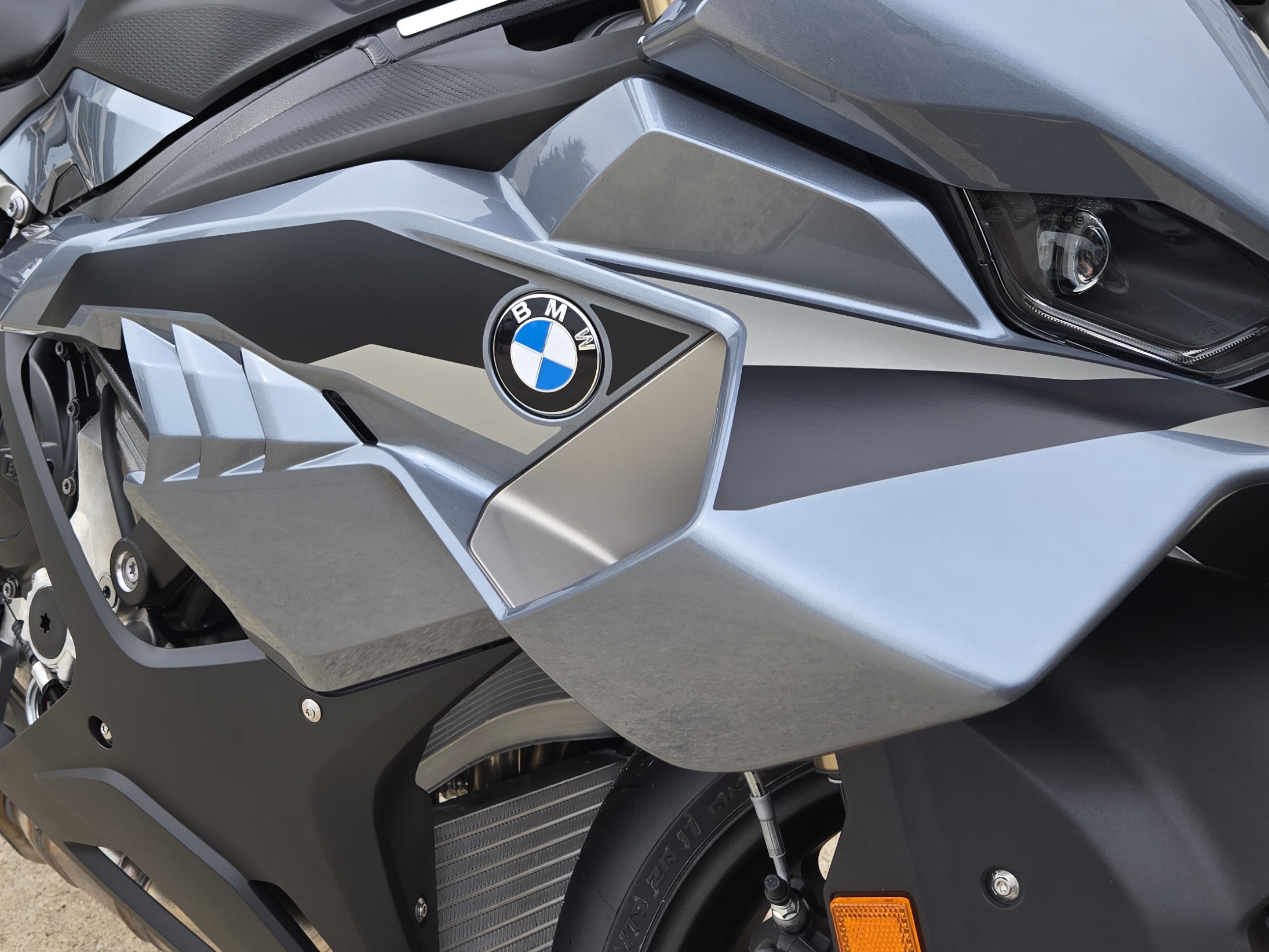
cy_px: 146
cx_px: 421
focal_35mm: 42
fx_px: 1540
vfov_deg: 33.0
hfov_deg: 44.1
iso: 25
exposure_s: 1/487
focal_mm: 5.4
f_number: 1.8
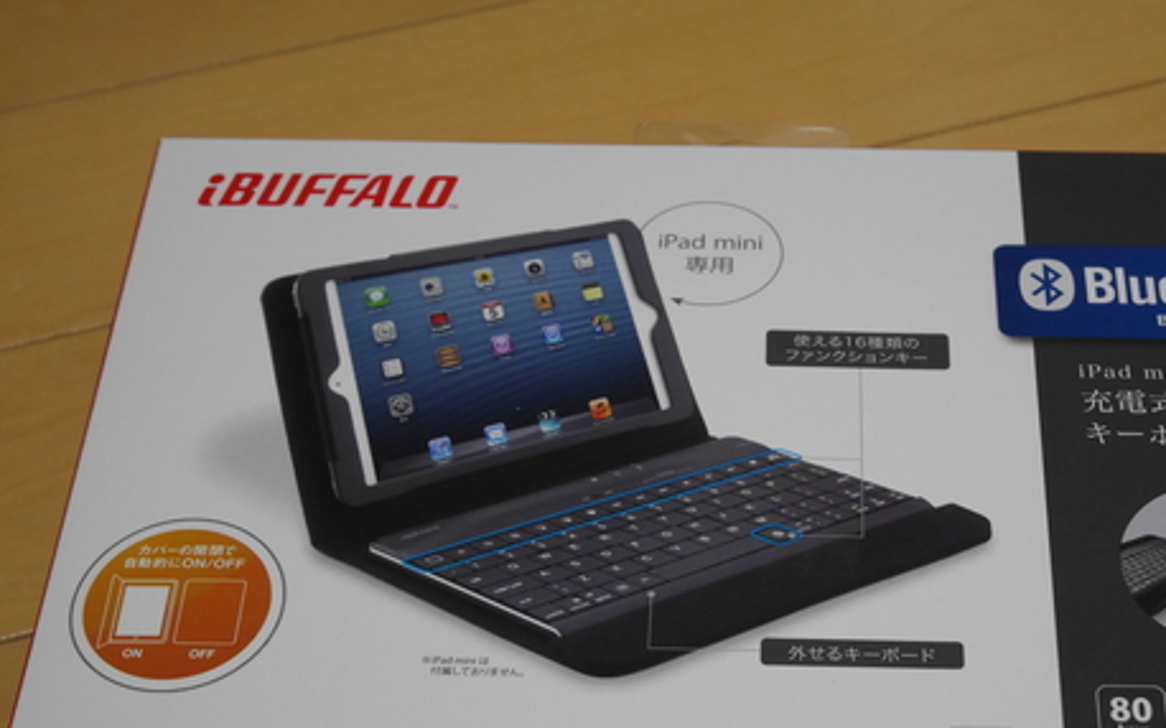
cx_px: 726
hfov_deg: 27.4
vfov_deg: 17.3
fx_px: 2383
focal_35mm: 75
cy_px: 510
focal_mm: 27
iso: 1250
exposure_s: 1/60
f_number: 5.3
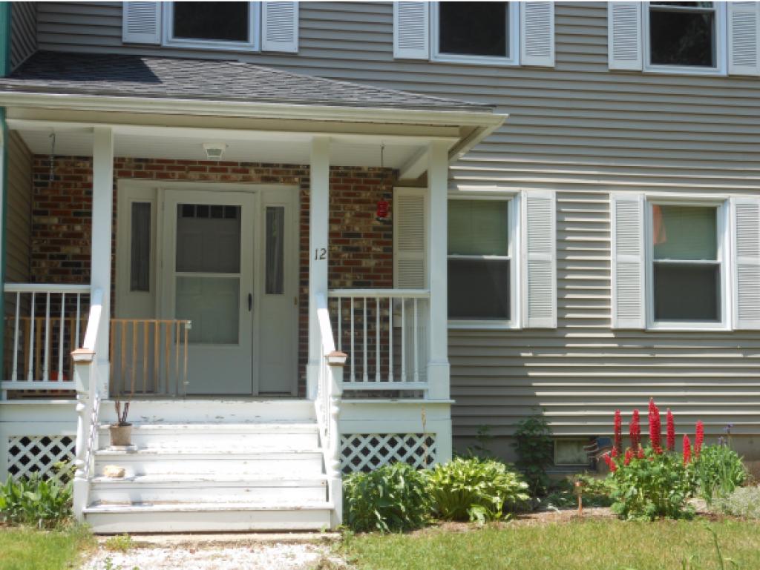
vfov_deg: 29.1
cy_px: 285
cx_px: 380
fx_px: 1098
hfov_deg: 38.2
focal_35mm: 50
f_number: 4
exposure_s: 1/320
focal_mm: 8.9
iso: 80
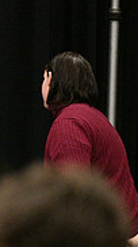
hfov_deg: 2.1
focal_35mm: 585
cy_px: 216
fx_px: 3816
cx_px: -242
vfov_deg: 3.7
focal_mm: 175
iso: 6400
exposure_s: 1/800
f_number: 2.8
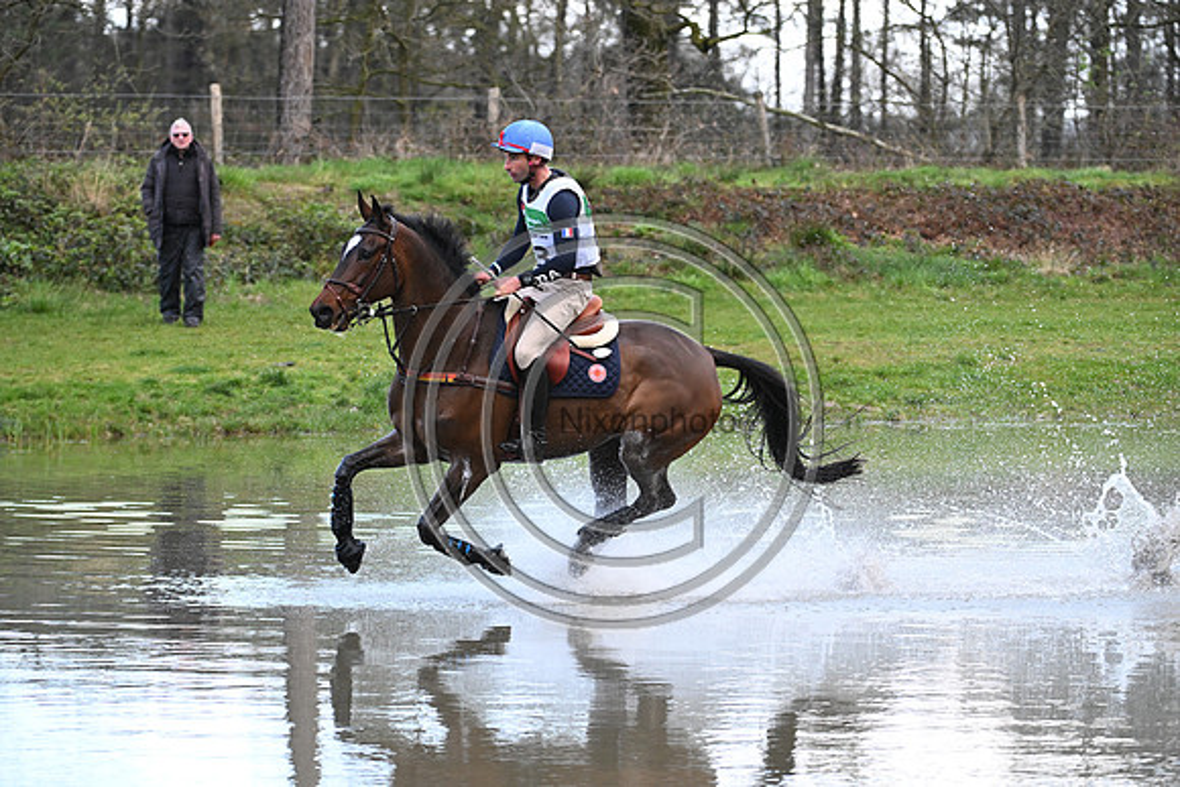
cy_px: 394
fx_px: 6557
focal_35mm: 200
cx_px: 590
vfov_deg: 6.9
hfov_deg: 10.3
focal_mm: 200
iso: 2800
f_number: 5.6
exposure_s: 1/1250
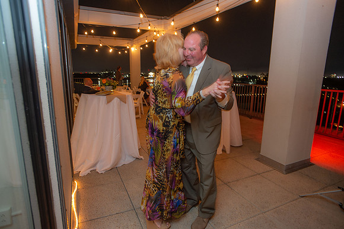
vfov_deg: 61.9
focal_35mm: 20
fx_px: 191
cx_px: 172
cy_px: 114
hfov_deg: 84.0
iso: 1600
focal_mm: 20
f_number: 3.2
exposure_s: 1/15
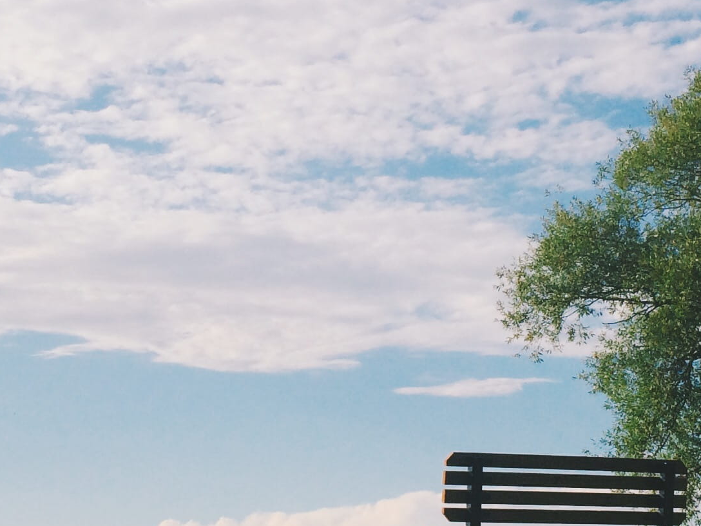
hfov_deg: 22.4
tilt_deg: +12.2
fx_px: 1762
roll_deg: +1.0
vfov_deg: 17.0
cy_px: 261
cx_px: 245
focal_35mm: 87
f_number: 2.2
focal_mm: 4.15
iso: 32
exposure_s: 1/3731
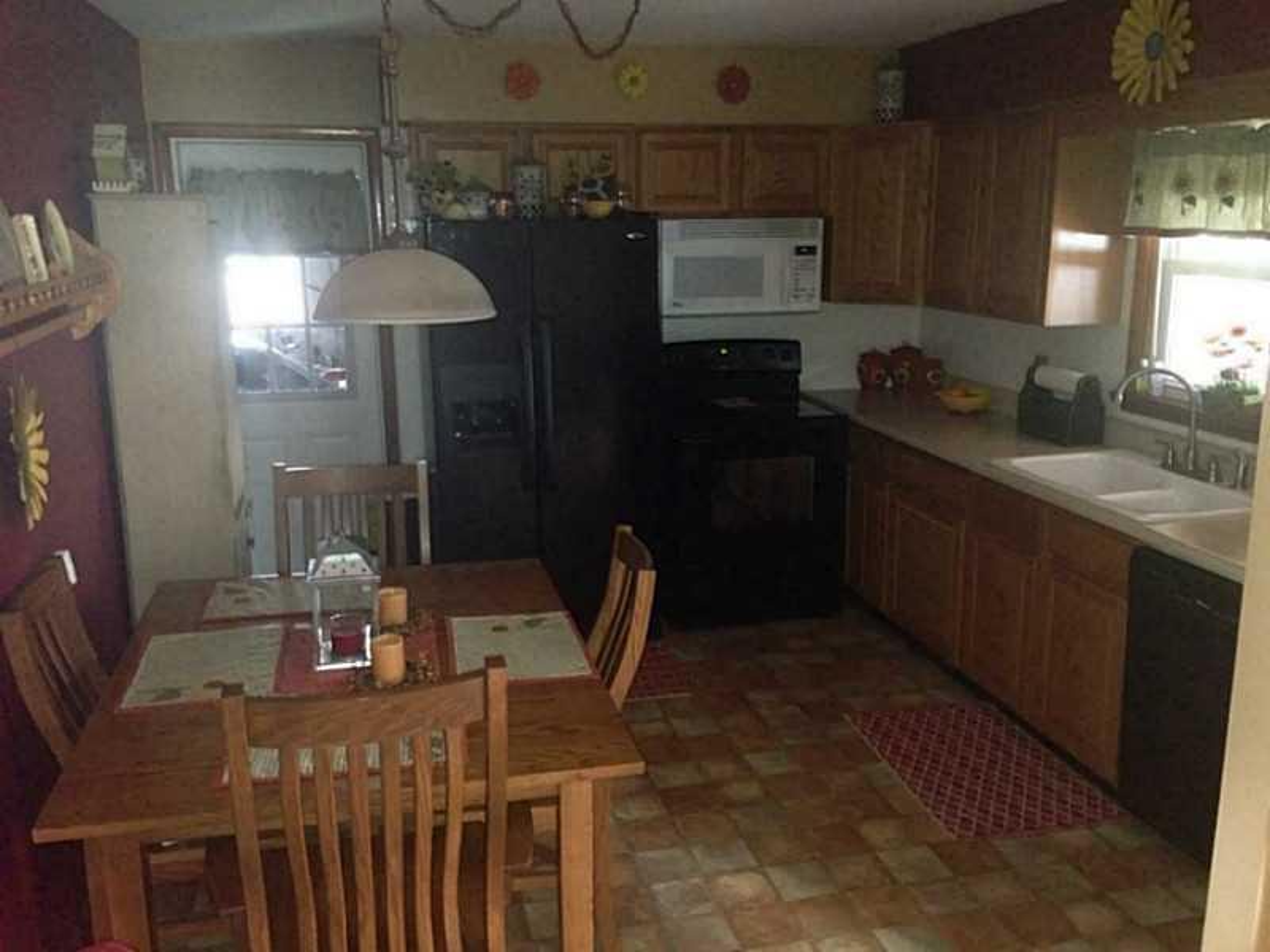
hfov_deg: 55.4
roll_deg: +0.7
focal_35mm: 33
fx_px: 1211
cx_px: 635
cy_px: 476
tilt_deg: -14.7
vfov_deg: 42.9
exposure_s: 1/16
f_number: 2.4
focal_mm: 4.12
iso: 800
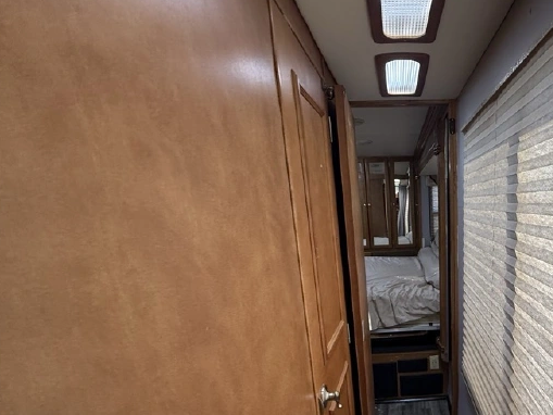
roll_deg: +1.5
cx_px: 427
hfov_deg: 70.3
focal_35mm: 22
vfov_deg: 58.9
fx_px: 352
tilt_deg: -14.9
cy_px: 293
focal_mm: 2.22
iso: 200
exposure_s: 1/121
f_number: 2.2
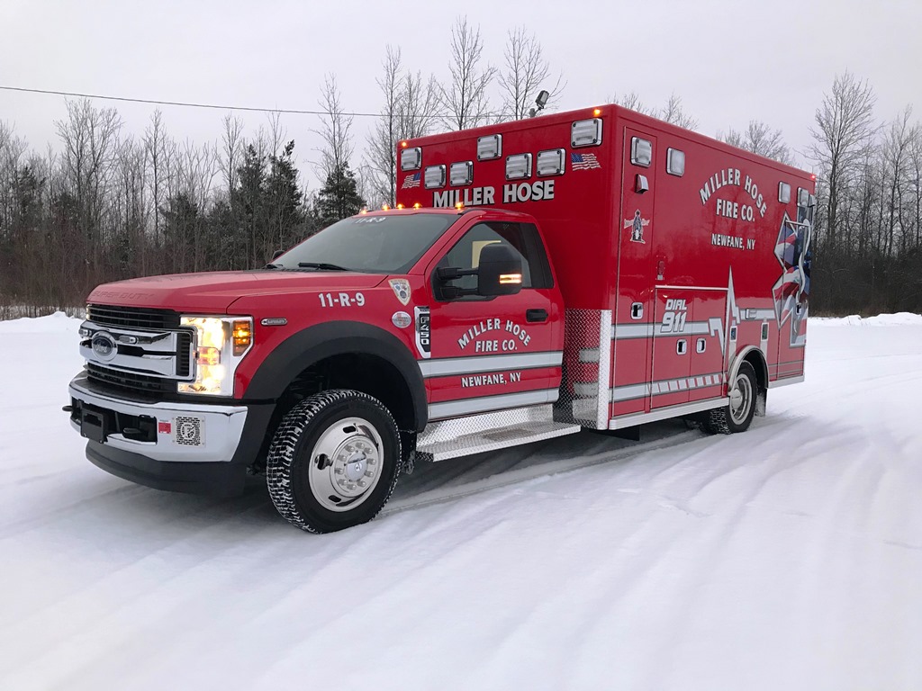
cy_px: 346
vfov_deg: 49.7
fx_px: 746
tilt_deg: -2.6
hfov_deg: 63.4
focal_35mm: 28
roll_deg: -0.9
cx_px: 461
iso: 32
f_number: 1.8
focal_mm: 3.99
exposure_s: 1/30
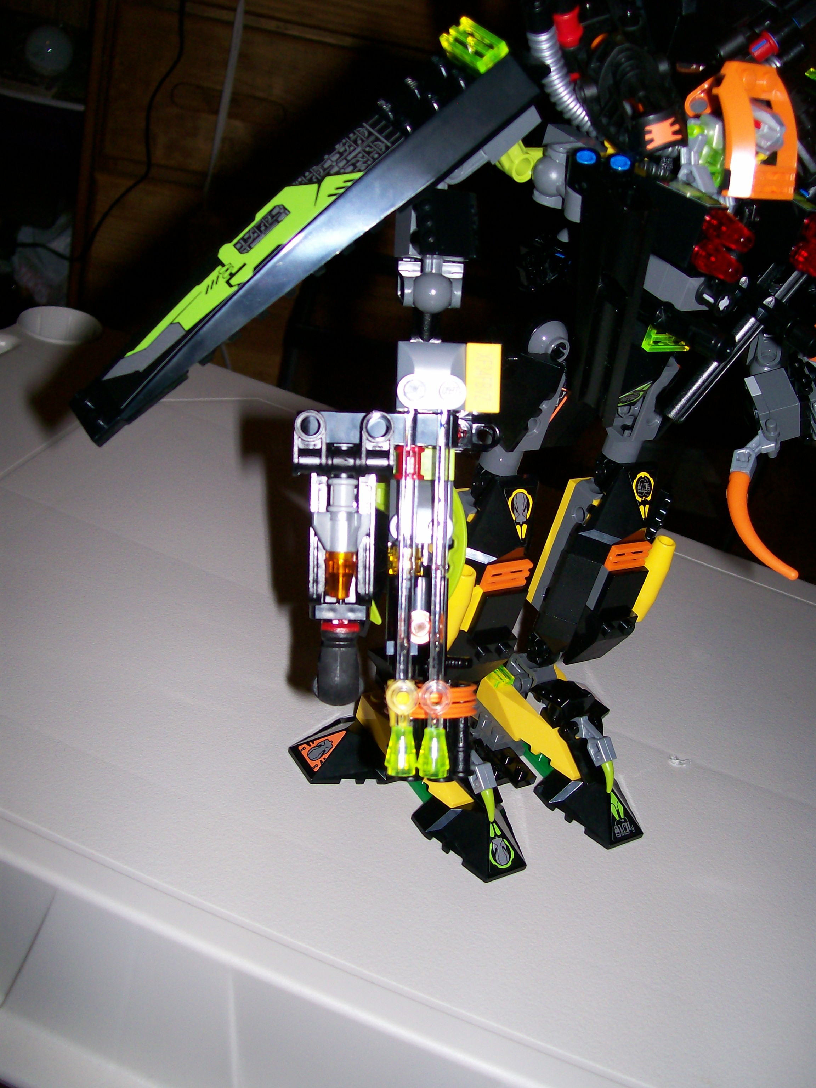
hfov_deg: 39.7
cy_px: 544
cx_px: 408
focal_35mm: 36
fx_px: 1131
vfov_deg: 51.4
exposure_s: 1/64
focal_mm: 6
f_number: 2.7
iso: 80
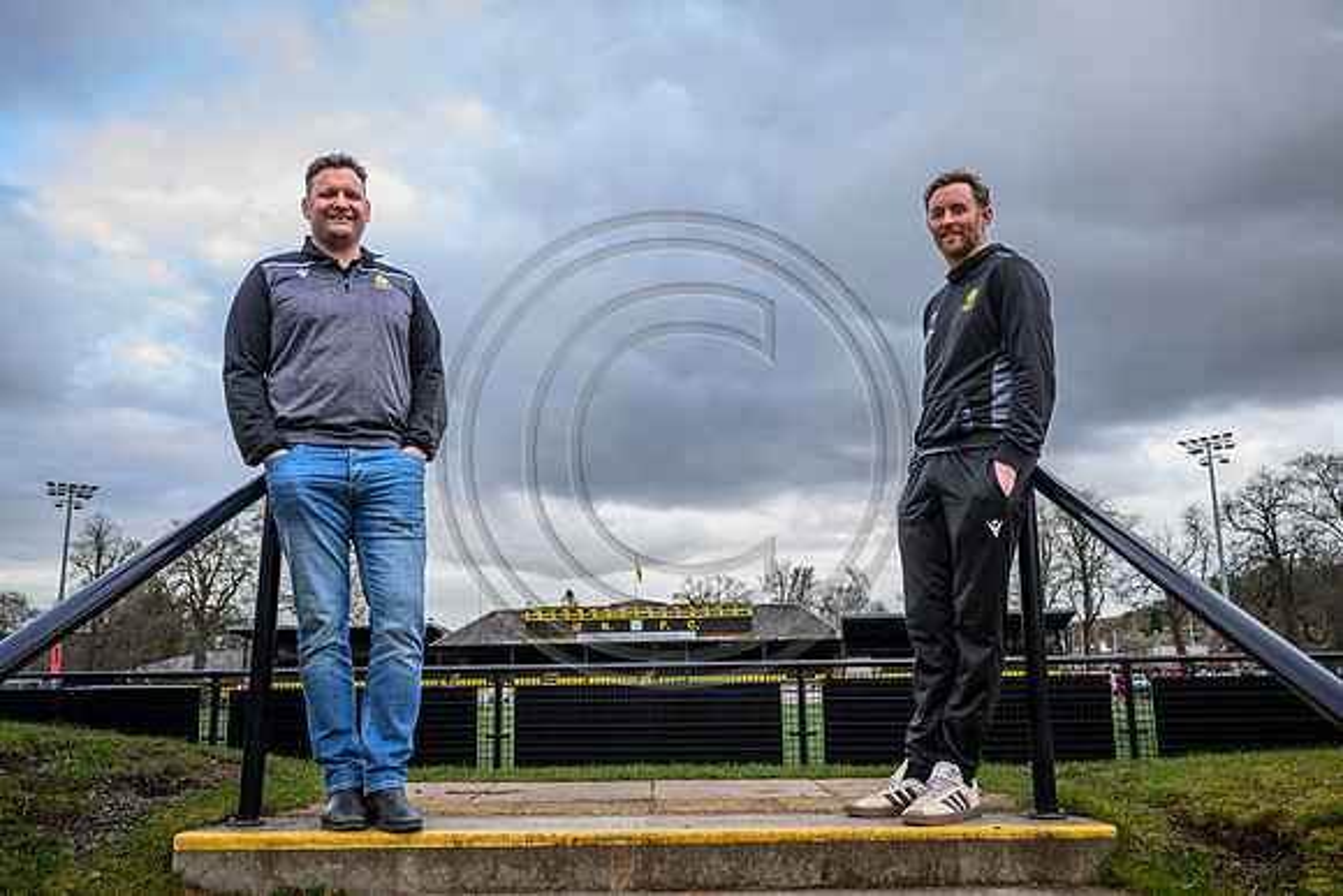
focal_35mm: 30
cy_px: 448
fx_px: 1119
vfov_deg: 43.6
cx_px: 672
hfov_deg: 61.9
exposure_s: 1/200
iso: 640
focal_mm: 30
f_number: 5.6
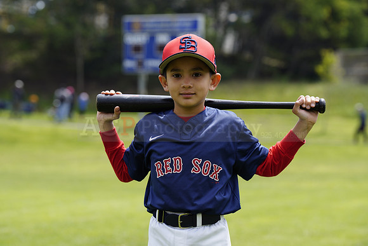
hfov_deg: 12.8
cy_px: 123
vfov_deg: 8.6
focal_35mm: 160
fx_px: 1636
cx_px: 184
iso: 100
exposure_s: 1/250
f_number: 6.3
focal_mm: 160
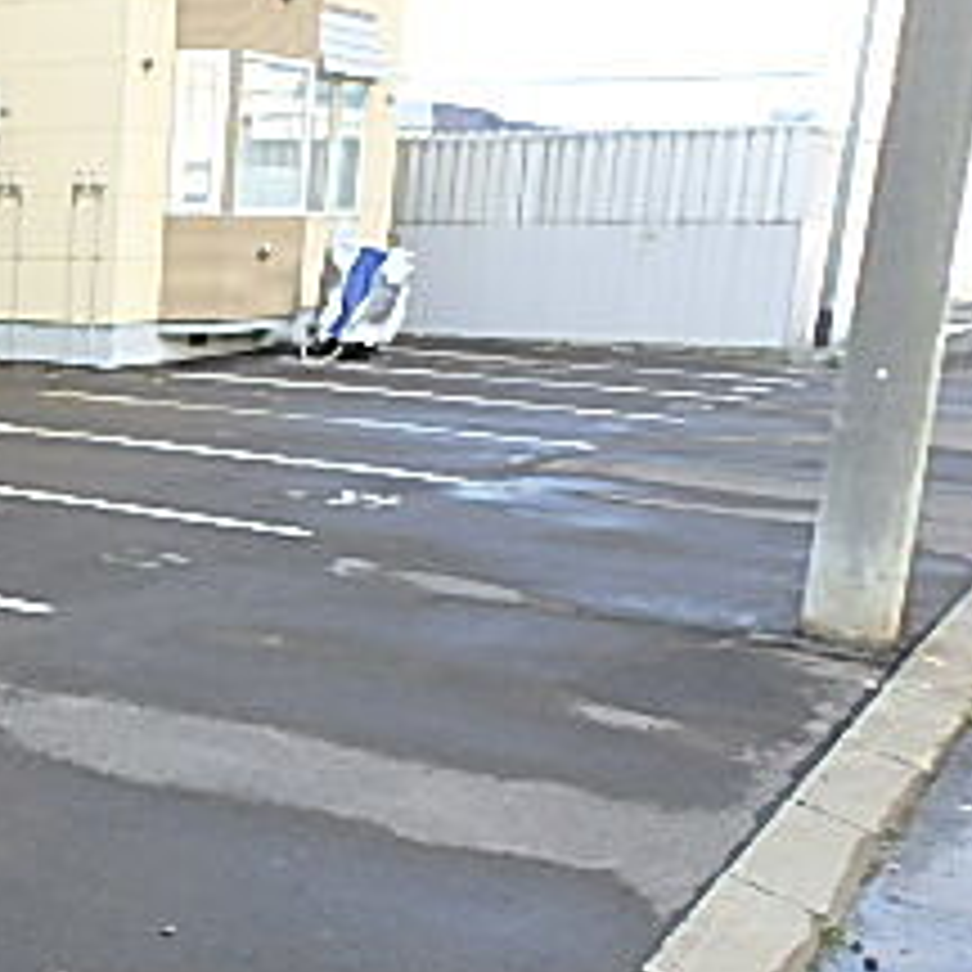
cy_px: 698
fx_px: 1747
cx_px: -324
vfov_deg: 30.7
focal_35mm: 55
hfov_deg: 26.1
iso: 125
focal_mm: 3.7
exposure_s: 1/160
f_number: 3.5
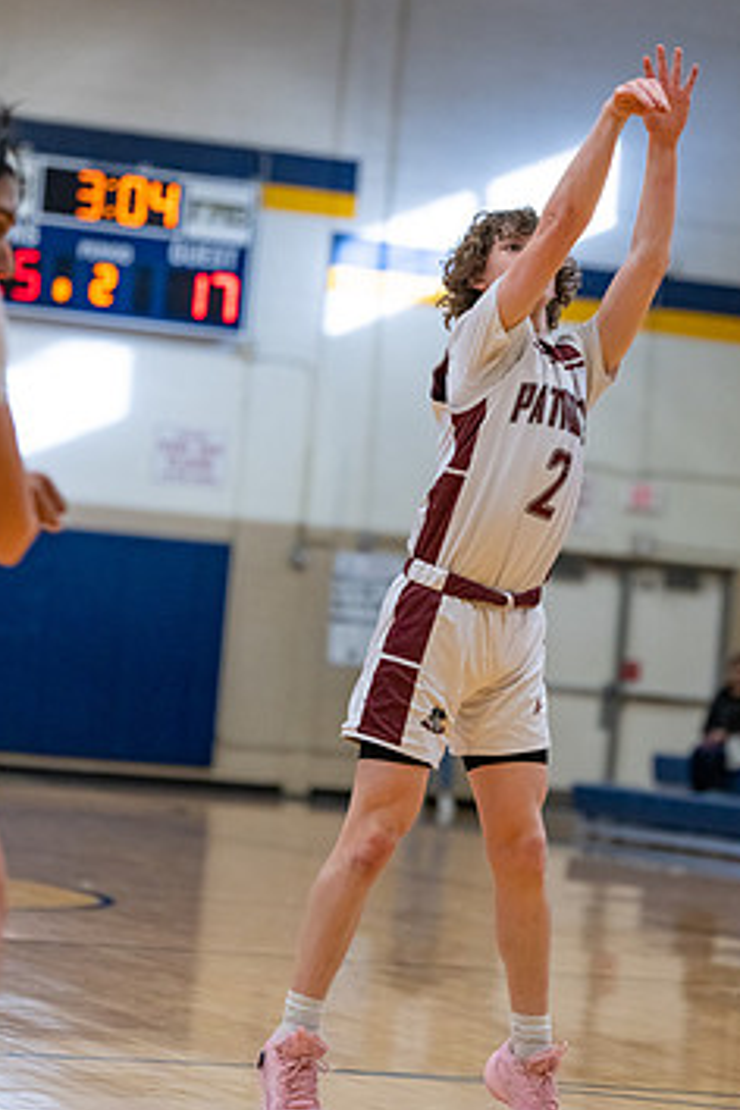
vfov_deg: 15.6
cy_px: 464
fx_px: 4039
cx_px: 455
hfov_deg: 10.5
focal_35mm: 131
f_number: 2.8
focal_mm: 103
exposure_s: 1/1000
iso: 5000
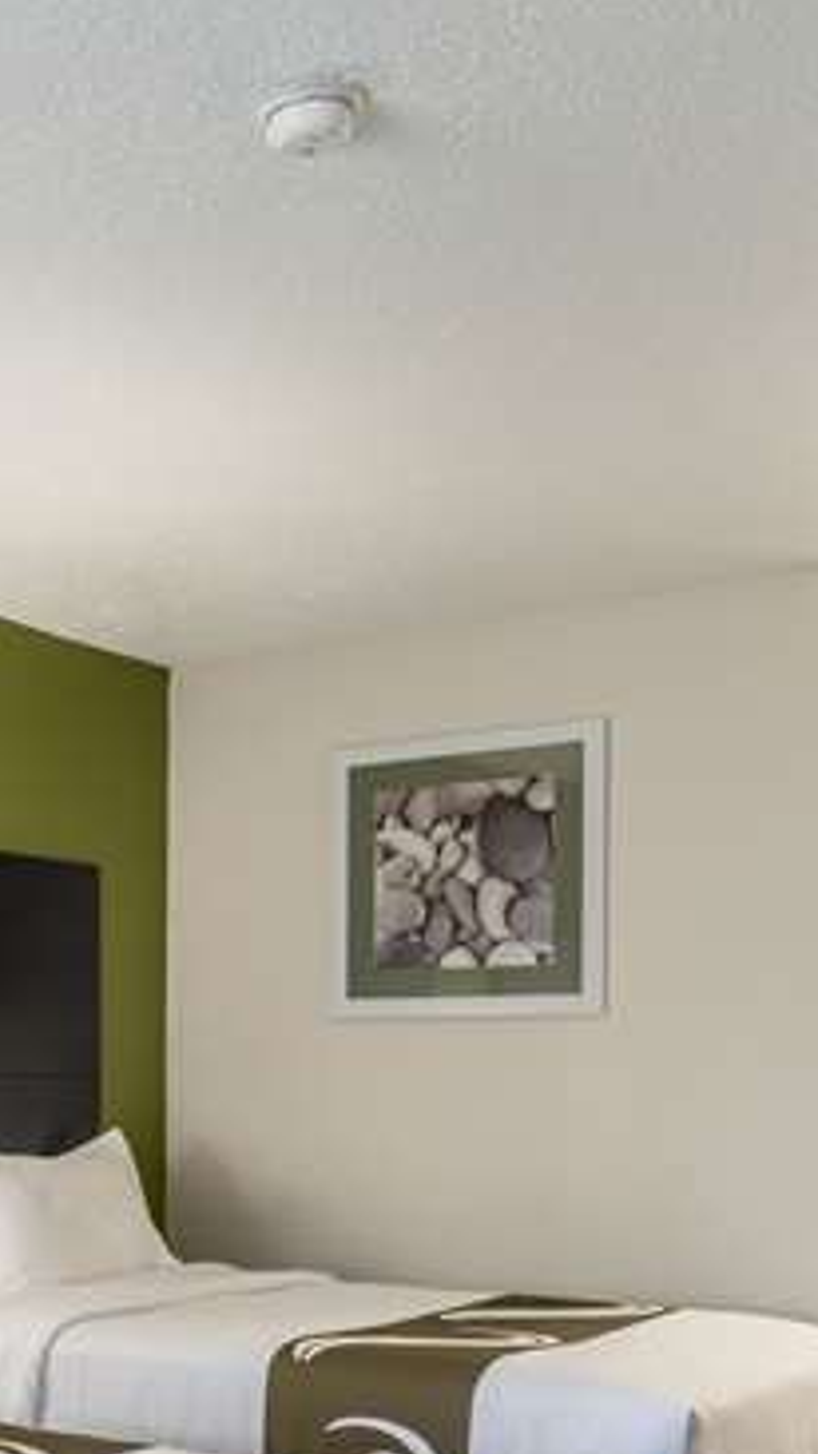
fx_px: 1580
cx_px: -69
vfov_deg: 45.3
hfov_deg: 26.8
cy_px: 1281
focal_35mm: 41
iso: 400
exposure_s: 1/15
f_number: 8
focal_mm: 14
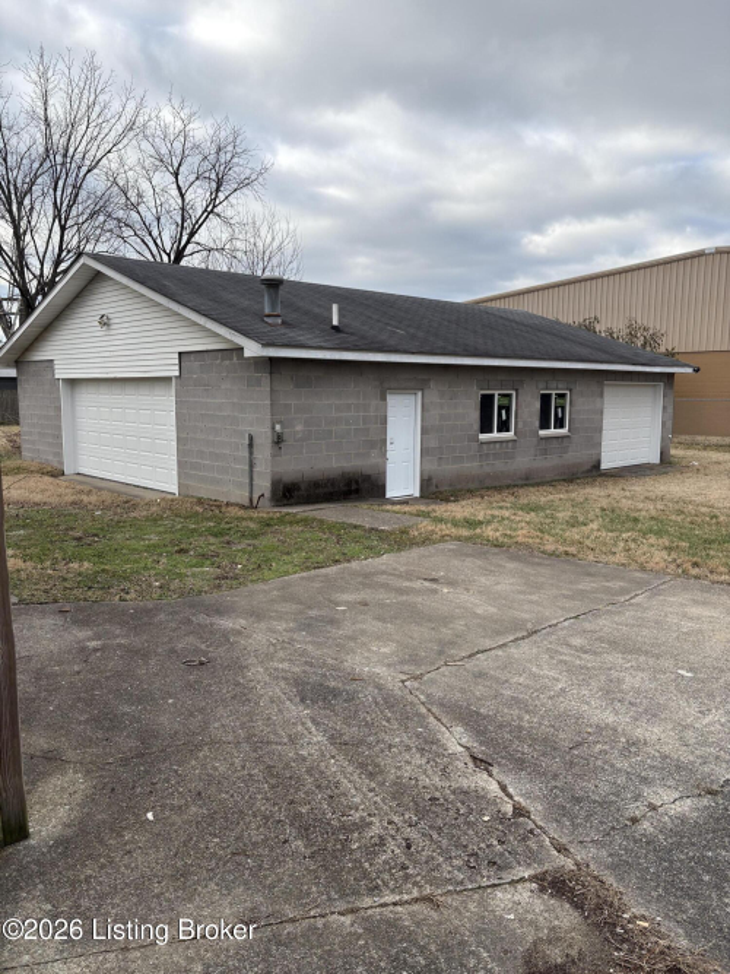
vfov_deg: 67.3
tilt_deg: -5.0
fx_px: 731
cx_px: 365
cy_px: 487
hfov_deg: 53.0
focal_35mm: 26
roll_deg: -0.9
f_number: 1.6
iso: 50
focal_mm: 5.96
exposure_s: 1/1311
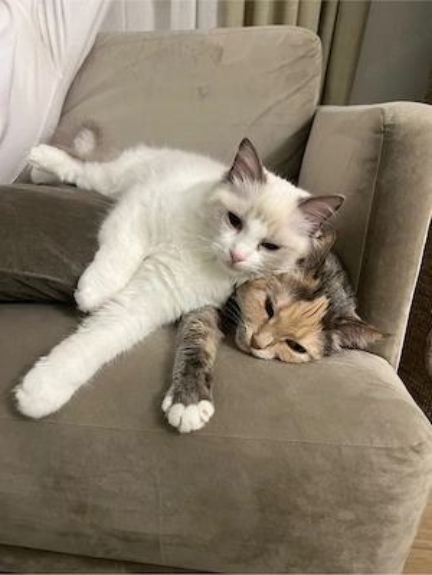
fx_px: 433
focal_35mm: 26
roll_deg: -3.1
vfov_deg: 67.3
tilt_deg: -21.0
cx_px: 216
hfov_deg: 53.1
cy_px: 288
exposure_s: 1/60
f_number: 1.5
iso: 320
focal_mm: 5.7
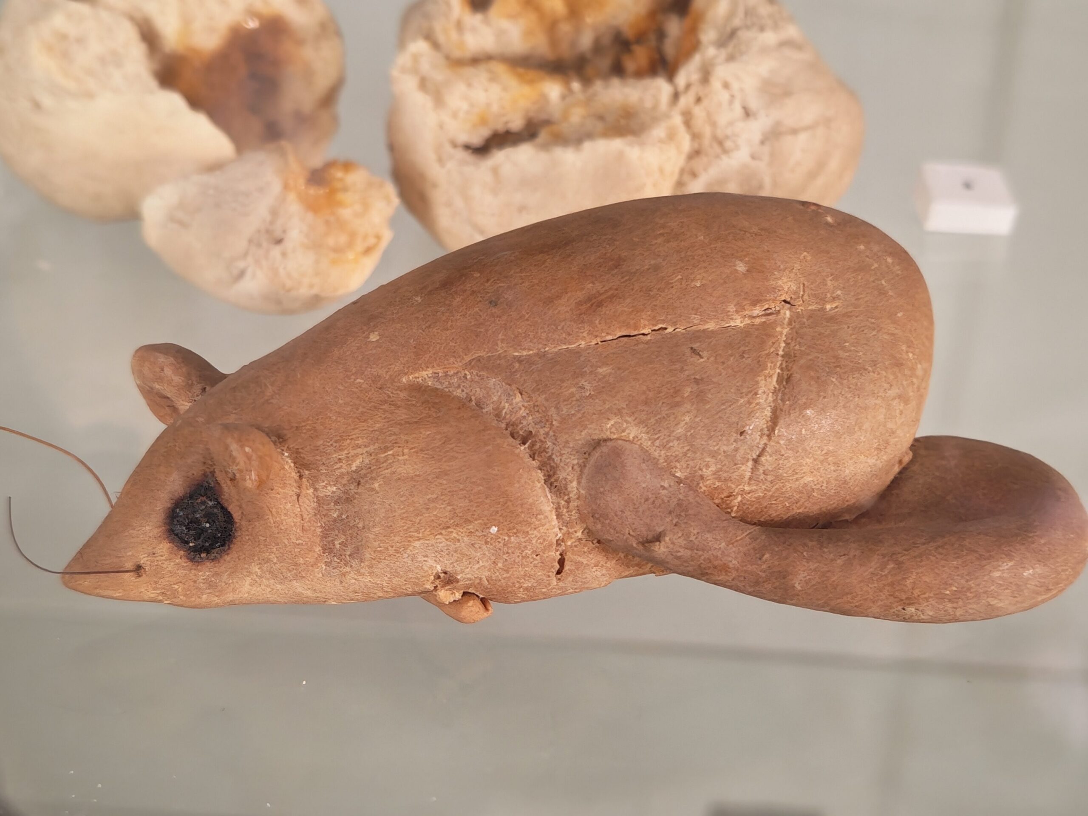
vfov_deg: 36.0
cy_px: 408
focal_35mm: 40
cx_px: 544
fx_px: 1257
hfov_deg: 46.8
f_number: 1.6
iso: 1250
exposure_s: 1/25
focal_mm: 5.4
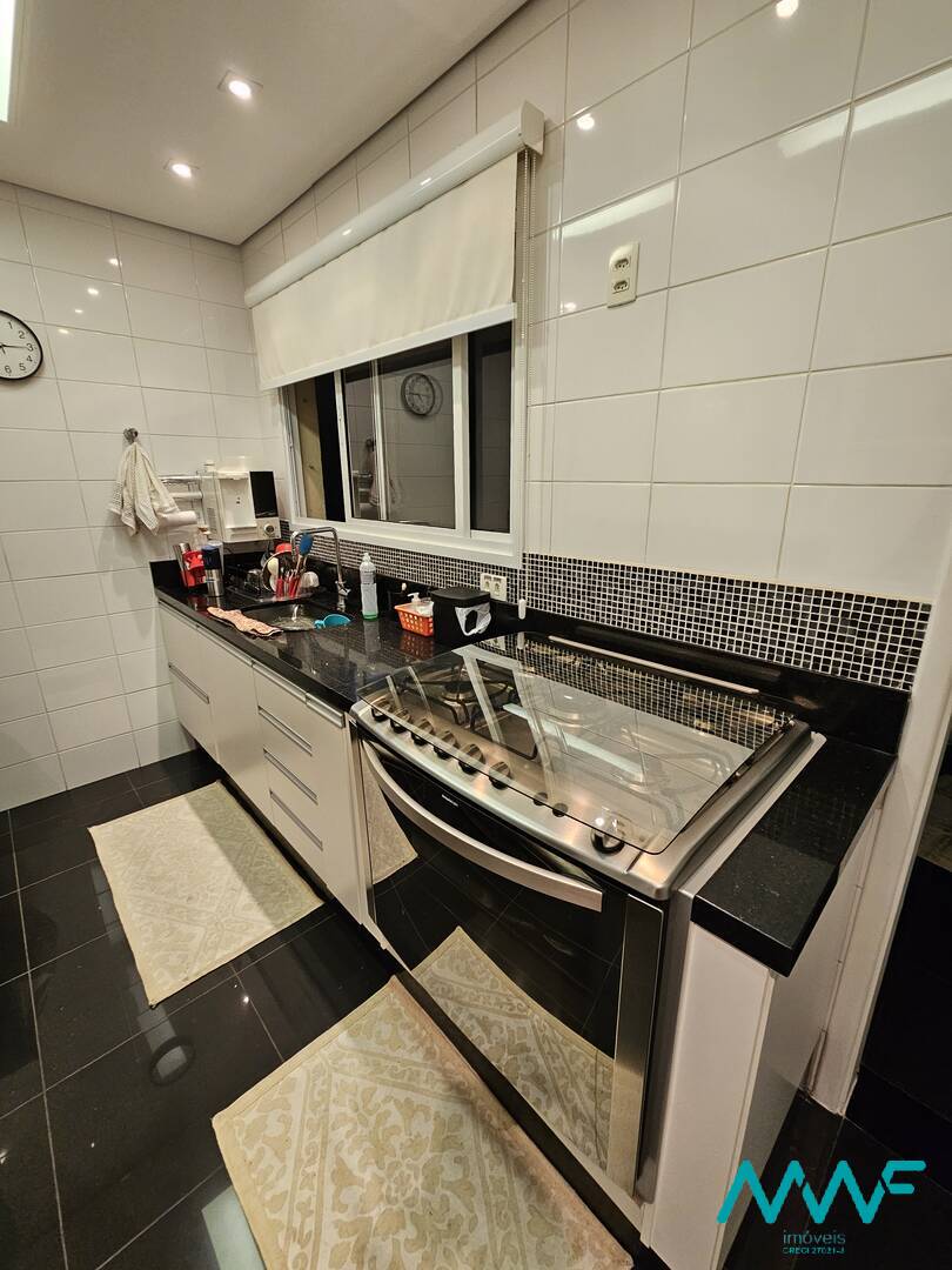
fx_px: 477
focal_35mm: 13
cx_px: 476
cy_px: 635
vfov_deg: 106.2
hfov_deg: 89.9
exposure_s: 1/60
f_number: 2.2
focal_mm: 2.2
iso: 250
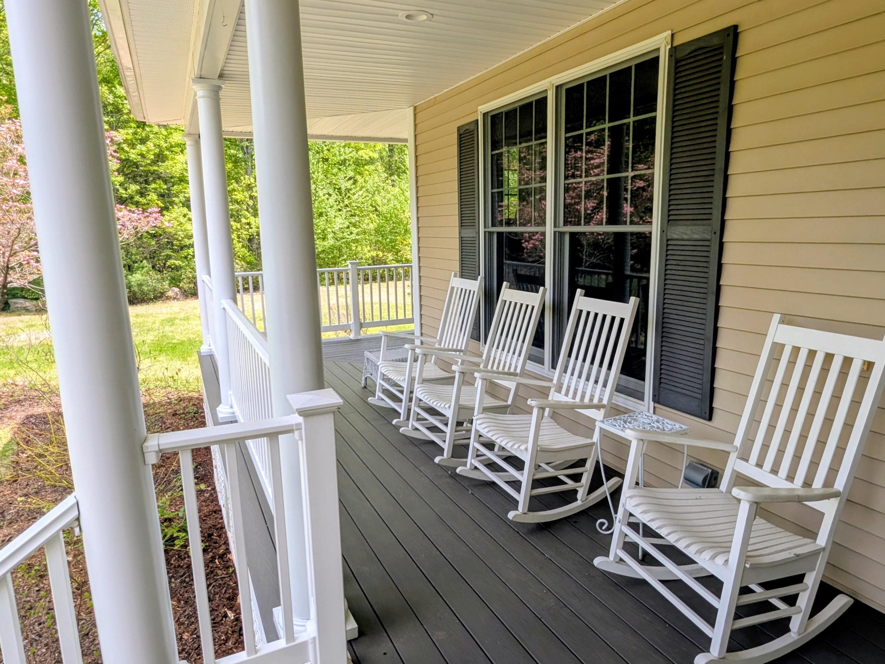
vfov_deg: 78.1
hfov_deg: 94.5
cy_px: 332
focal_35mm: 16
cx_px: 442
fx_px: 409
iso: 41
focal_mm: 2.22
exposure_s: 1/448
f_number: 2.2
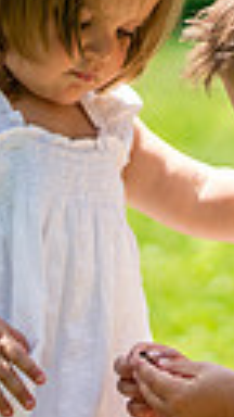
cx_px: 406
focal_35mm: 402
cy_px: 292
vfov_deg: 5.4
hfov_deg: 3.0
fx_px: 4434
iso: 400
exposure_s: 1/6400
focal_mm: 85
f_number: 2
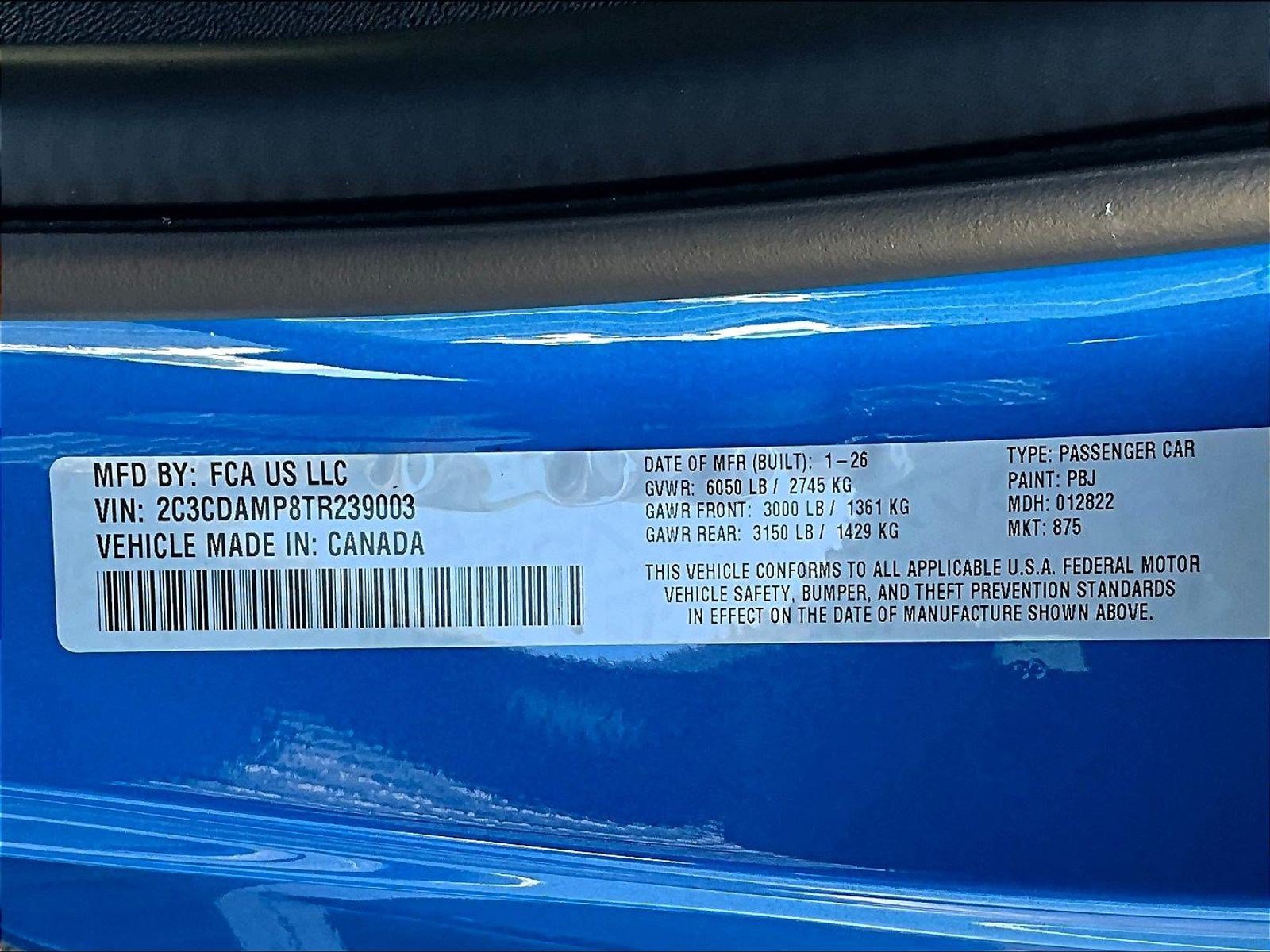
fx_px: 1064
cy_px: 476
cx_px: 635
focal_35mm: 29
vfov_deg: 48.2
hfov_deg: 61.7
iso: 50
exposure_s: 1/122
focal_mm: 3
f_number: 1.8
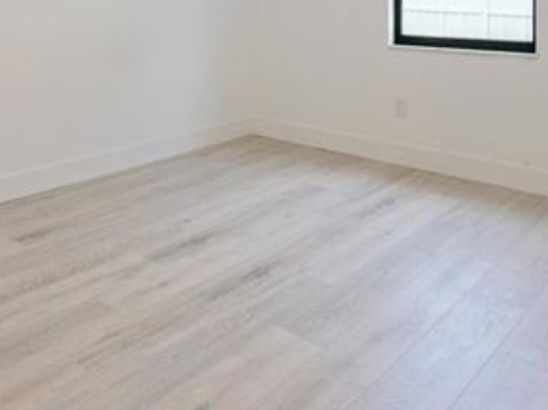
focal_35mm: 34
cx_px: 275
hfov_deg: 54.0
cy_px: -26
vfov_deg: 36.2
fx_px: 538
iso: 800
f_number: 4
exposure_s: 1/60
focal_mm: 7
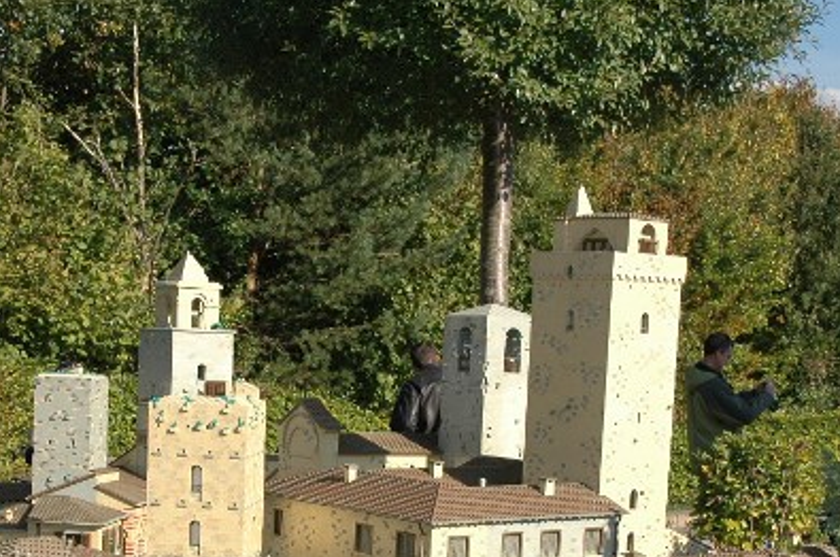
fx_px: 1771
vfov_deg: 17.5
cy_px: 553
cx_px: 276
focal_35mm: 76
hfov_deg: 26.5
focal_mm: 25
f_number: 5
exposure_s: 1/500
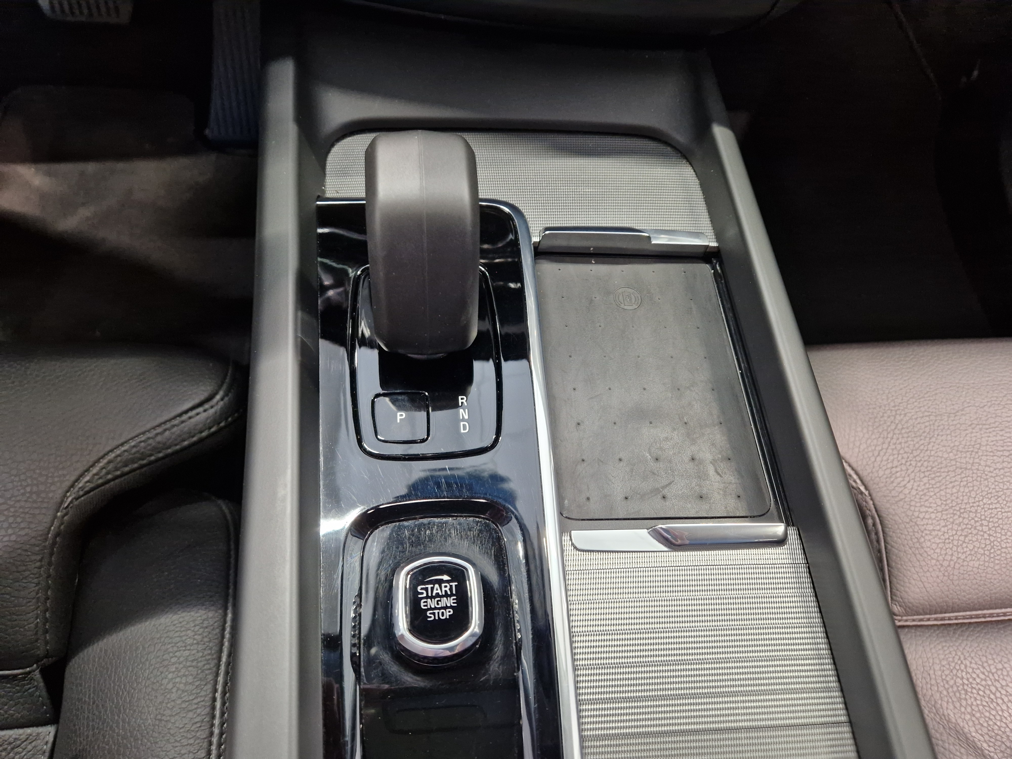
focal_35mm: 23
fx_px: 672
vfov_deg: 58.9
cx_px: 506
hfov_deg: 73.9
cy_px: 380
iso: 500
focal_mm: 5.4
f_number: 1.8
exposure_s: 1/100
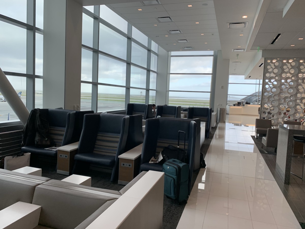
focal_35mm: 26
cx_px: 152
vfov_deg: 53.1
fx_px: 229
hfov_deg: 67.3
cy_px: 114
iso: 32
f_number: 1.8
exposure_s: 1/120
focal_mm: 4.25
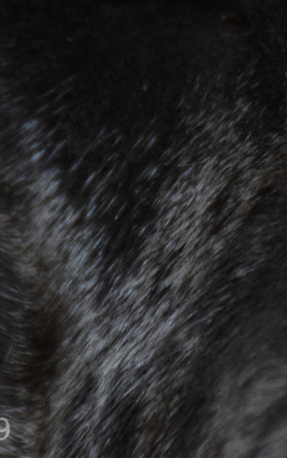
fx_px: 9636
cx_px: 296
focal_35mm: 771
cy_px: -39
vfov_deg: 2.7
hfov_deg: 1.7
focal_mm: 140
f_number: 5.6
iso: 400
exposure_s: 1/40
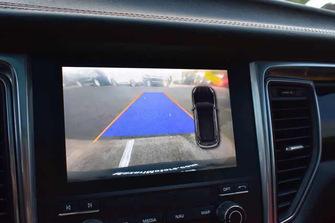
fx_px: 377
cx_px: 168
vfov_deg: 33.0
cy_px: 112
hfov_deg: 47.9
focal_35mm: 40
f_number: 8
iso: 400
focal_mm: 27
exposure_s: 1/60
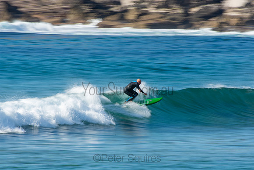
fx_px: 4234
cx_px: 127
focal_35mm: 600
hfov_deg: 3.4
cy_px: 85
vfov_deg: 2.3
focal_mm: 400
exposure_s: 1/20
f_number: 22
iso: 100
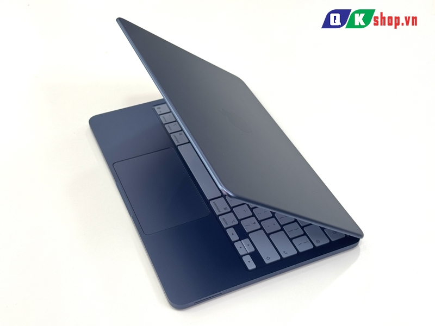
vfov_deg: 30.3
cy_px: 163
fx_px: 603
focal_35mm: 48
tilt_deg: -44.3
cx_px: 218
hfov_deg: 39.7
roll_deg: -0.5
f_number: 1.78
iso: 50
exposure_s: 1/100
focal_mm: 6.76
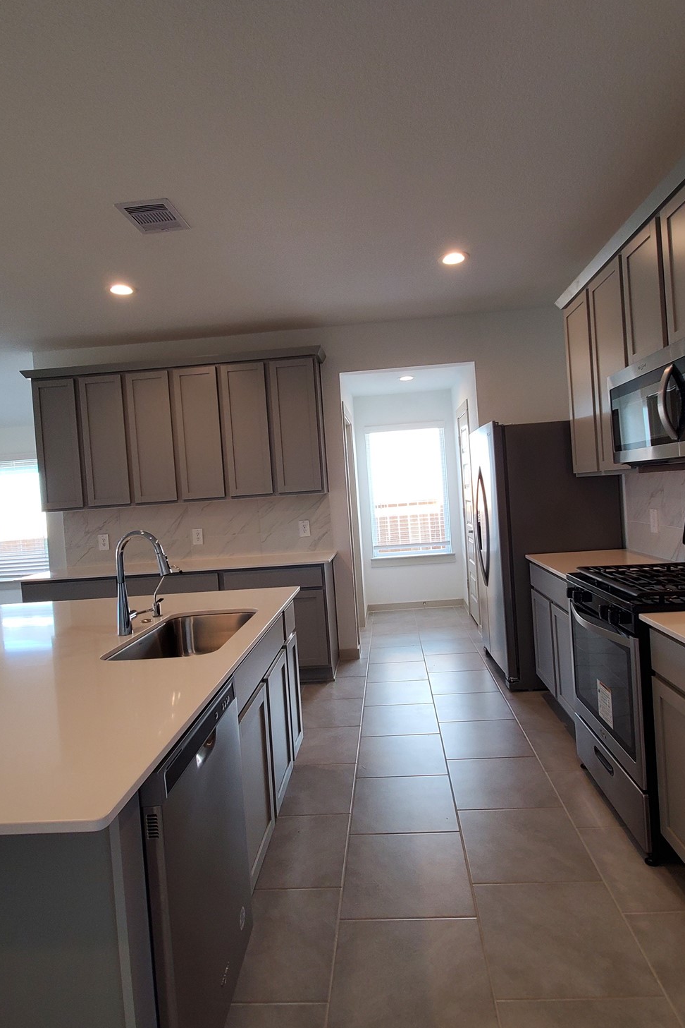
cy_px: 491
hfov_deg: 64.6
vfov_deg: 86.8
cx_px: 354
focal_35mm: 19
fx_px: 542
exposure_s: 1/59
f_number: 2.2
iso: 100
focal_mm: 1.8
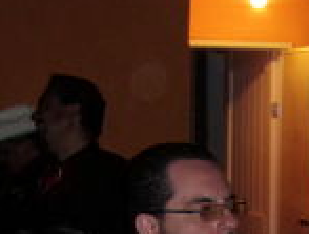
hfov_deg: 11.9
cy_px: 447
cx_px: 267
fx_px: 1476
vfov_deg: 8.6
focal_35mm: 165
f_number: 3.5
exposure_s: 1/30
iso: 200
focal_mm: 6.7
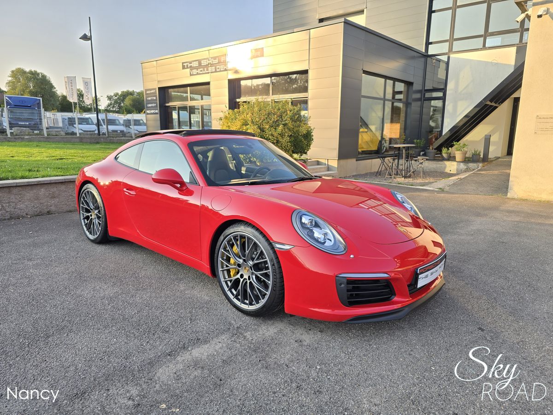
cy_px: 208
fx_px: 367
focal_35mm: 23
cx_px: 276
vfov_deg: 58.9
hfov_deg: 73.9
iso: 12
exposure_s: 1/180
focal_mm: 6.3
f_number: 1.7
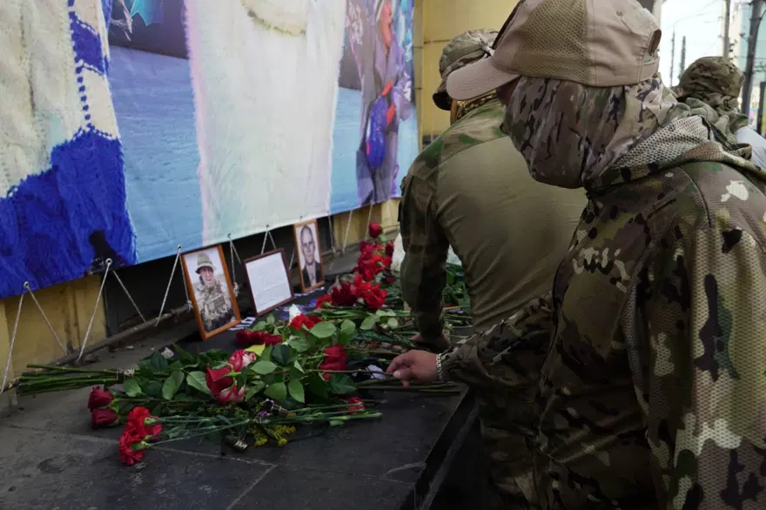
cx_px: 383
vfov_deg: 43.6
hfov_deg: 61.9
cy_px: 255
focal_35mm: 30
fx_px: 638
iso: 400
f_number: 4
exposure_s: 1/640
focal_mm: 20
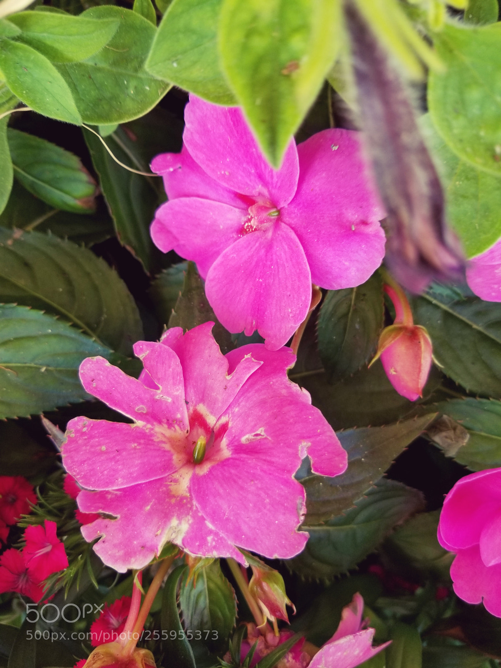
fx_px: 502
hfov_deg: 53.1
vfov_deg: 67.3
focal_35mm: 26
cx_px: 250
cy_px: 334
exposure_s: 1/50
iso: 64
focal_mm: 4.25
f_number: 1.7
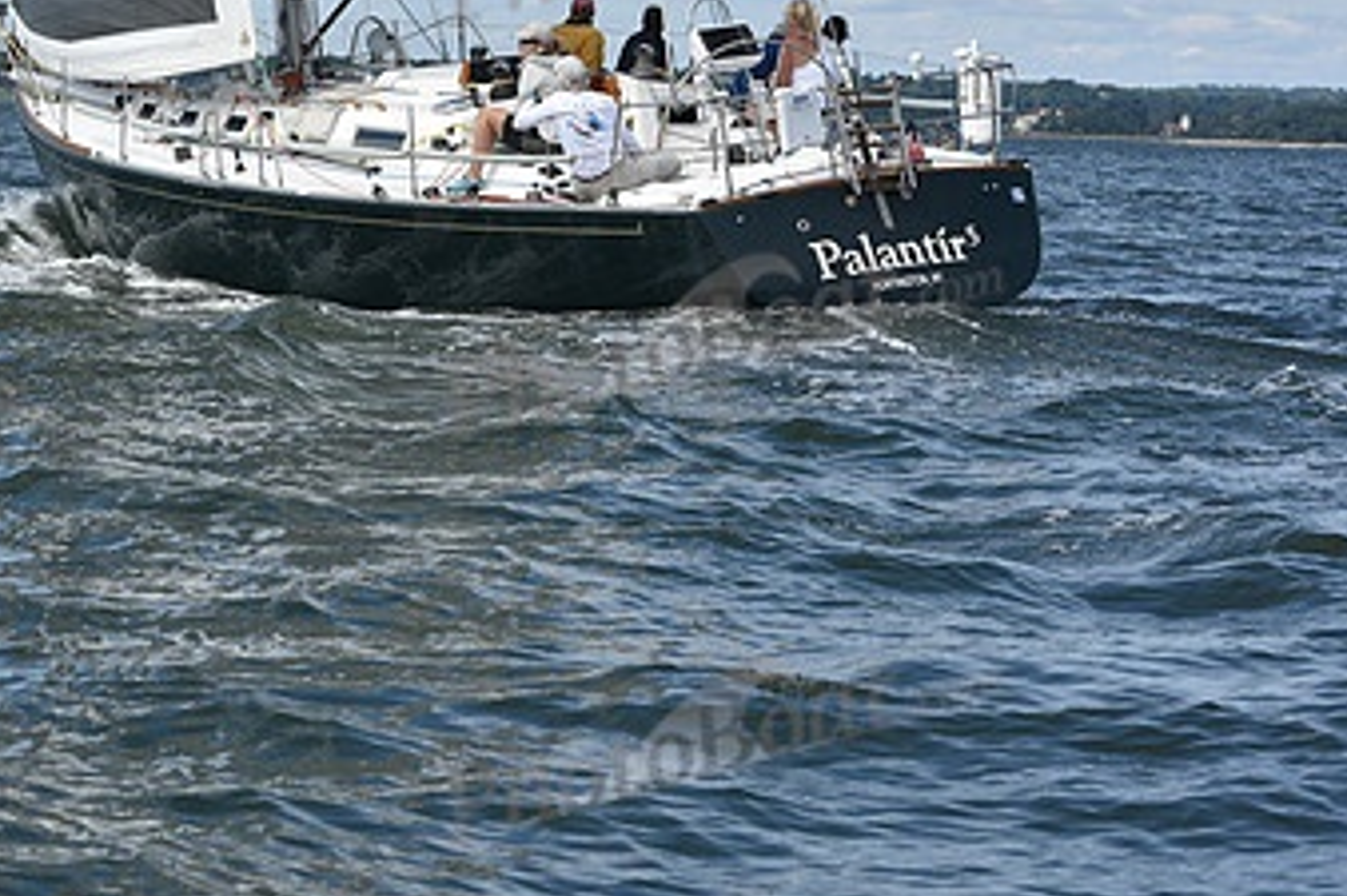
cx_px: 239
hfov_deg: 14.0
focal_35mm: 146
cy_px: 185
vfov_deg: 9.4
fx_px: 5460
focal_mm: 85
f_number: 10
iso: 320
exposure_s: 1/1000
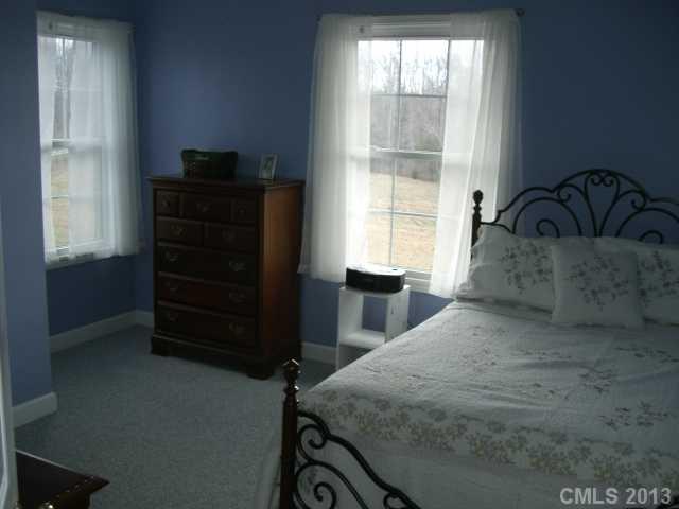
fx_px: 745
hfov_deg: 49.0
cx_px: 340
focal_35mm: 38
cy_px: 254
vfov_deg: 37.7
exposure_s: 1/80
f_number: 2.7
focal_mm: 6.2
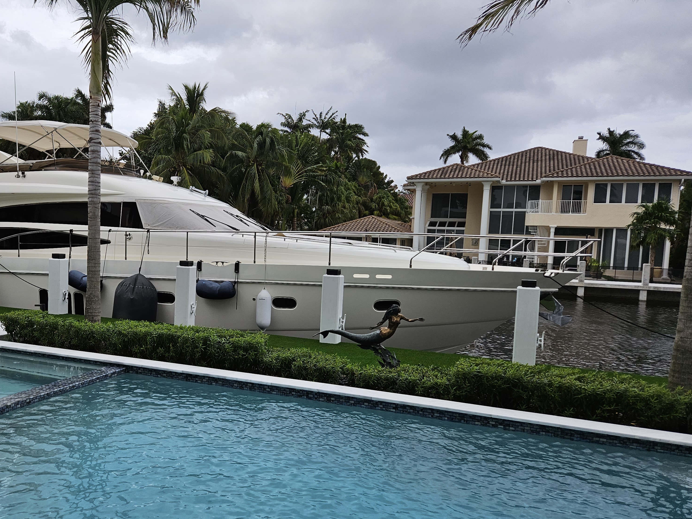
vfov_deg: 45.4
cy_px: 273
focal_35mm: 31
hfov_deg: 57.1
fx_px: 620
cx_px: 233
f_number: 1.8
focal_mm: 5.4
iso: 40
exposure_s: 1/1258
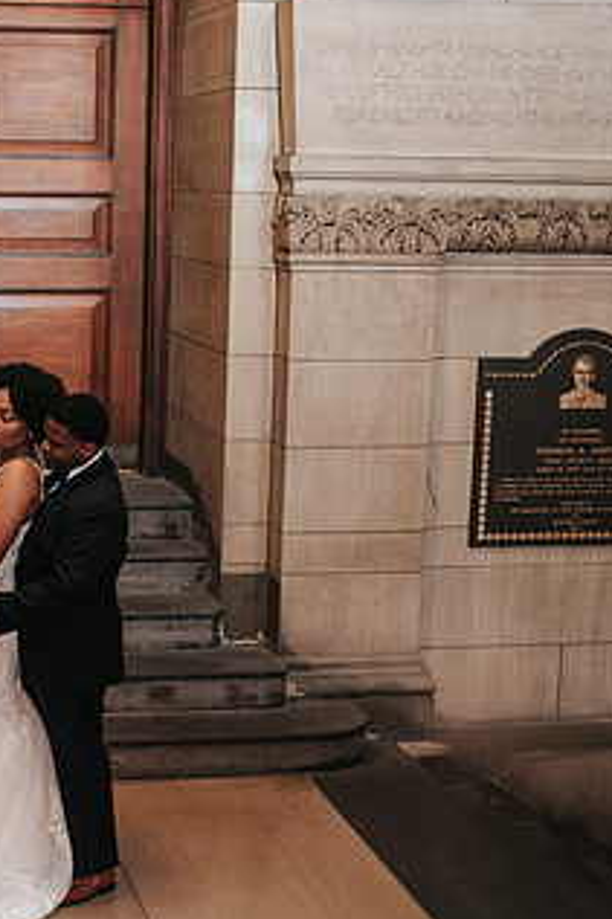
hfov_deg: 18.5
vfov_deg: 28.0
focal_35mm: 72
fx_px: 1838
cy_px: 542
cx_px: 27
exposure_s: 1/125
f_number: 2.2
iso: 1000
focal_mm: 35
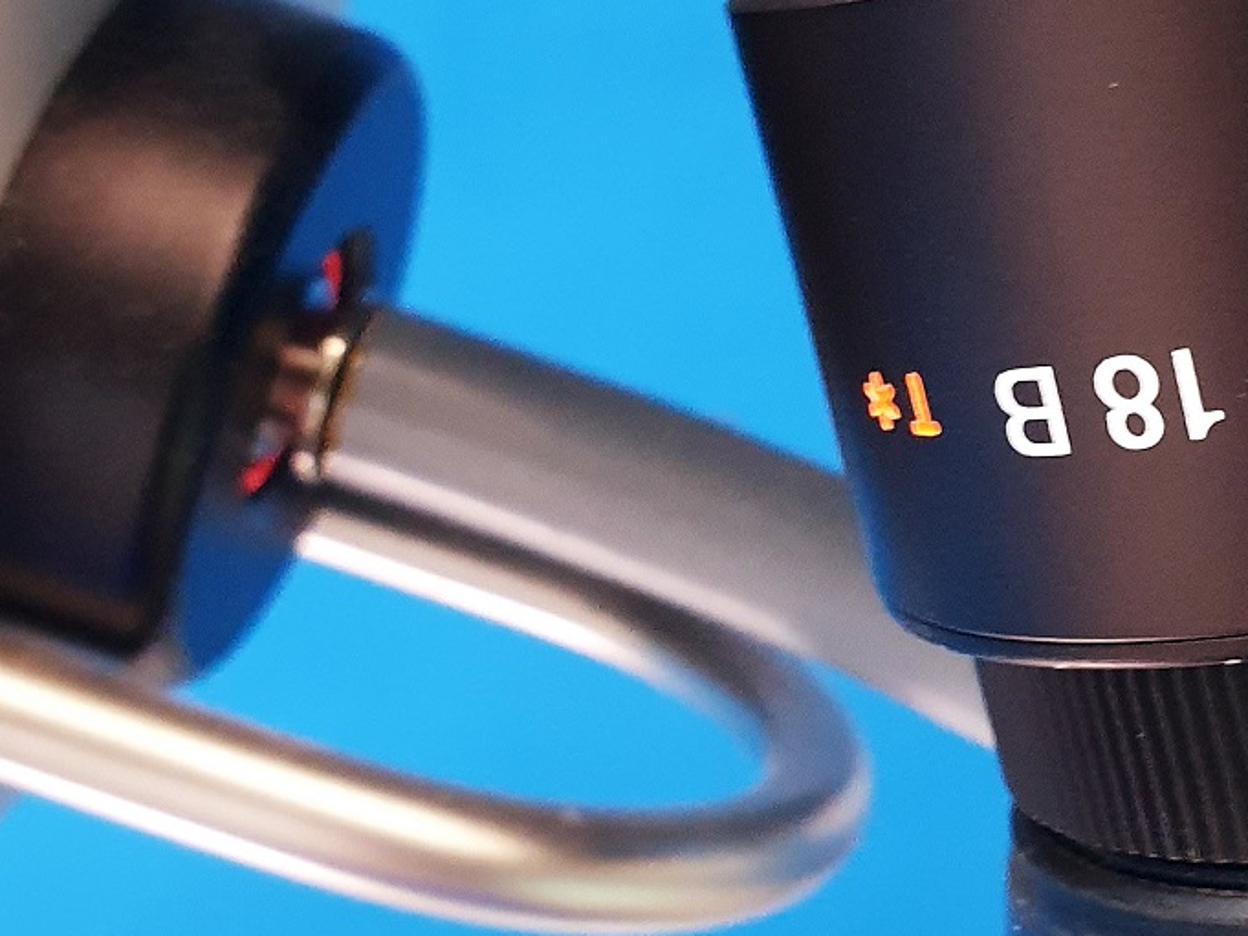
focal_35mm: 77
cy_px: 401
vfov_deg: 19.1
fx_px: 2777
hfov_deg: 24.9
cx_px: 1013
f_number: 2.4
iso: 320
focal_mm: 4.3
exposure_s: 1/17
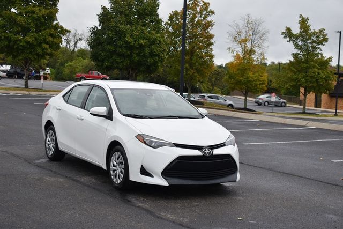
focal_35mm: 63
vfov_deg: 21.6
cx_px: 172
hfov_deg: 31.9
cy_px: 114
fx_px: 600
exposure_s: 1/250
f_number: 5.6
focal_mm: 42
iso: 280
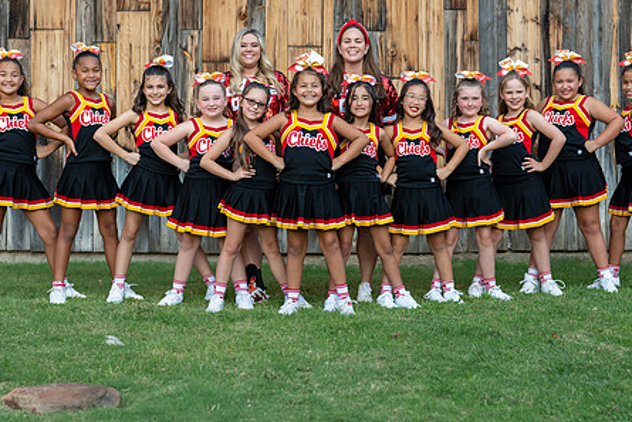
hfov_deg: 25.0
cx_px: 338
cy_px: 156
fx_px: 1422
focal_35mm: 81
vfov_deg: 16.8
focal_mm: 50
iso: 125
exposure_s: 1/800
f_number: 2
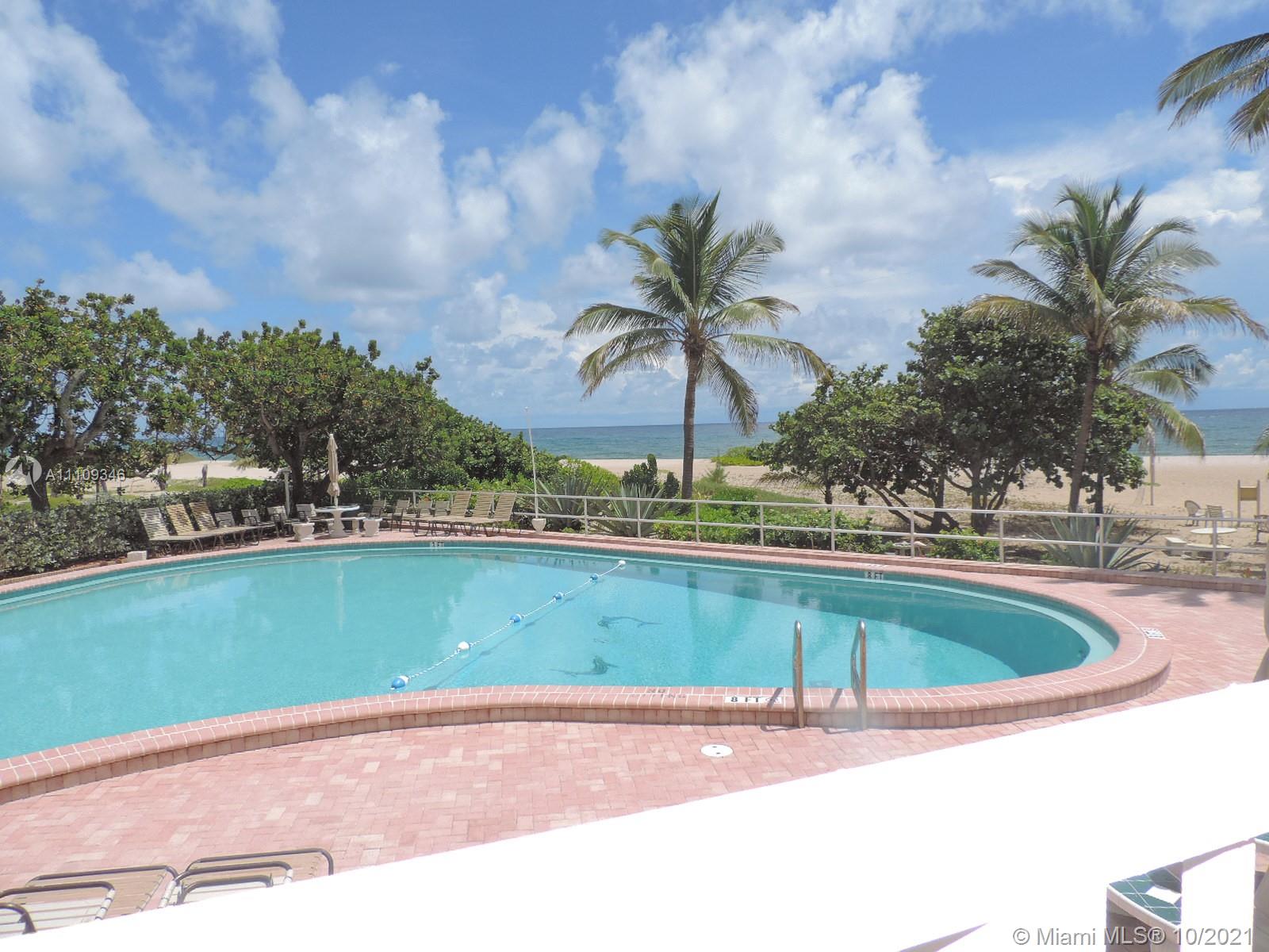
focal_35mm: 24
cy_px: 476
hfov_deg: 71.6
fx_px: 880
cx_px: 634
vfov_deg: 56.8
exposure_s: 1/1600
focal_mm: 4.3
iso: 80
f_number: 3.3
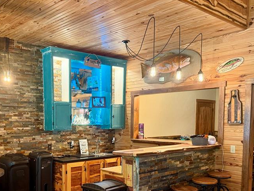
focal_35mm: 38
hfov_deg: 48.1
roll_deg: -0.3
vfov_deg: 36.9
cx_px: 84
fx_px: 279
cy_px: 142
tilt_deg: -4.6
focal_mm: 6.76
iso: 400
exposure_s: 1/60
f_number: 1.78
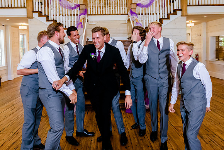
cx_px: 112
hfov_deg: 61.5
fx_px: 188
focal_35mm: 30
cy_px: 56
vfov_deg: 42.9
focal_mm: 24
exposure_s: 1/200
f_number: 6.3
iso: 2500
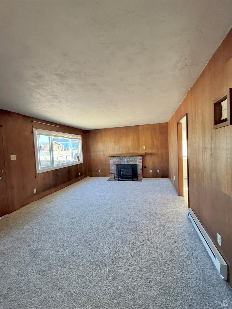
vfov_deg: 102.1
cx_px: 116
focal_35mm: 14
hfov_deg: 85.7
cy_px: 154
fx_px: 125
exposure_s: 1/78
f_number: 2.2
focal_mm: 2.22
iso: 320
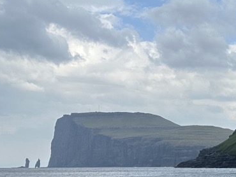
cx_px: 256
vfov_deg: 17.7
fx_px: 566
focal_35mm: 83
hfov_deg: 22.3
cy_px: 129
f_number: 1.78
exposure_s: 1/4545
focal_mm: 6.86
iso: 80
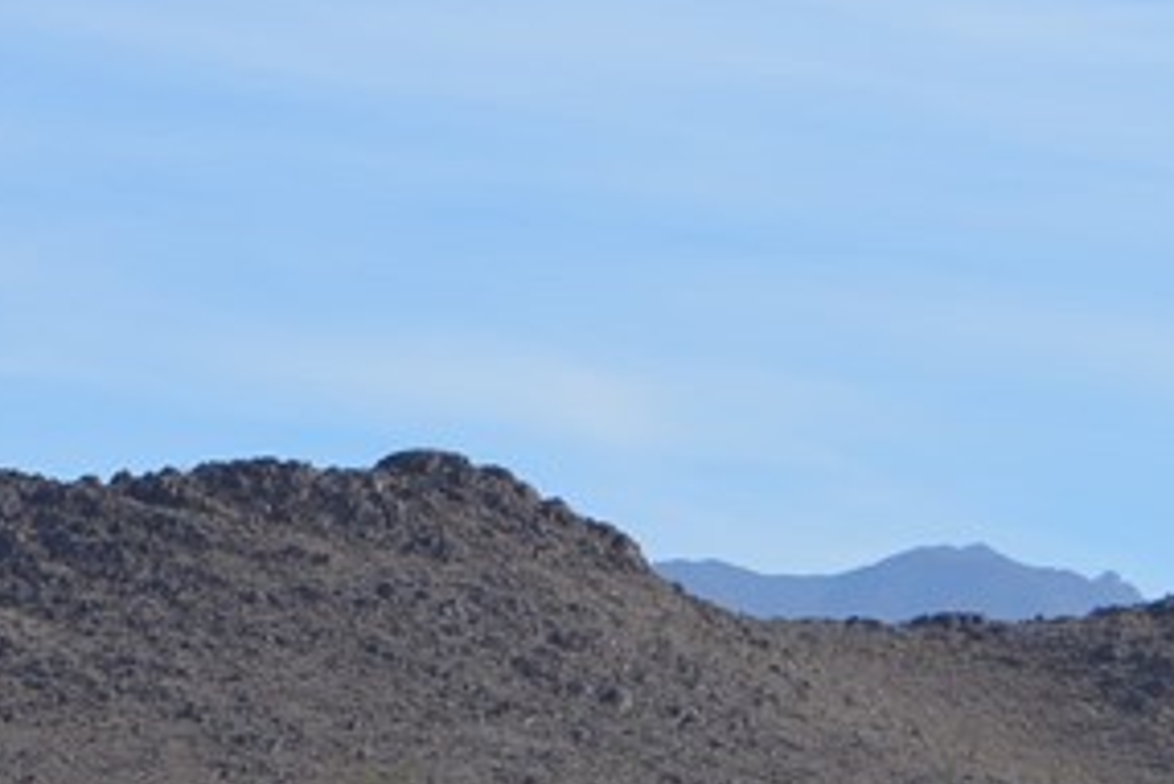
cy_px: 661
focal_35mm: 313
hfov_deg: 6.6
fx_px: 10209
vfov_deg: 4.4
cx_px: 488
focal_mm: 55
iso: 100
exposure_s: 1/320
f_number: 9
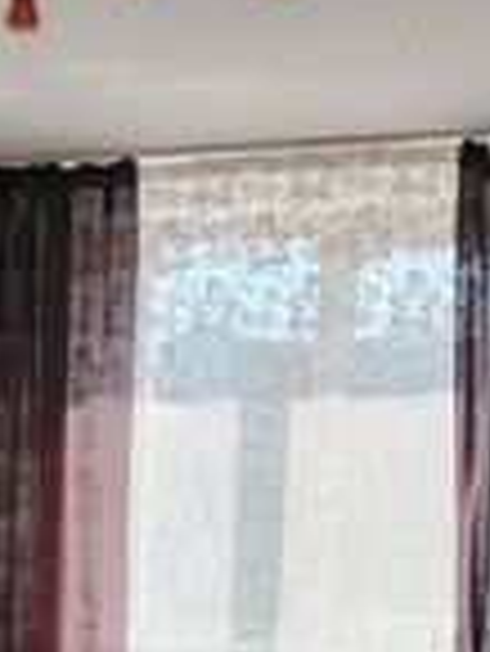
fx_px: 1244
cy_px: 701
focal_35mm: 66
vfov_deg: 27.1
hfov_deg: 21.8
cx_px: 58
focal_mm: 5.25
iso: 100
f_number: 1.75
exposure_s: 1/169
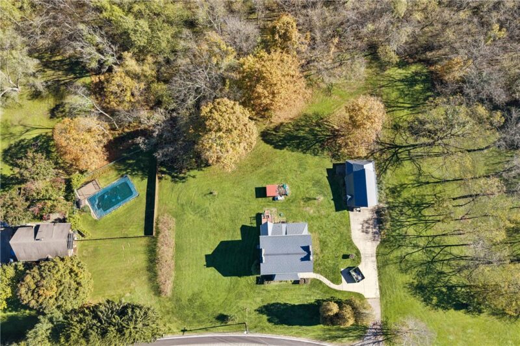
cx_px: 260
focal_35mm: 28
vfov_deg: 46.4
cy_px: 173
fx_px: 404
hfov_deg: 65.5
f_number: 2.8
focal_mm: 14.4
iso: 100
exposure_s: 1/240
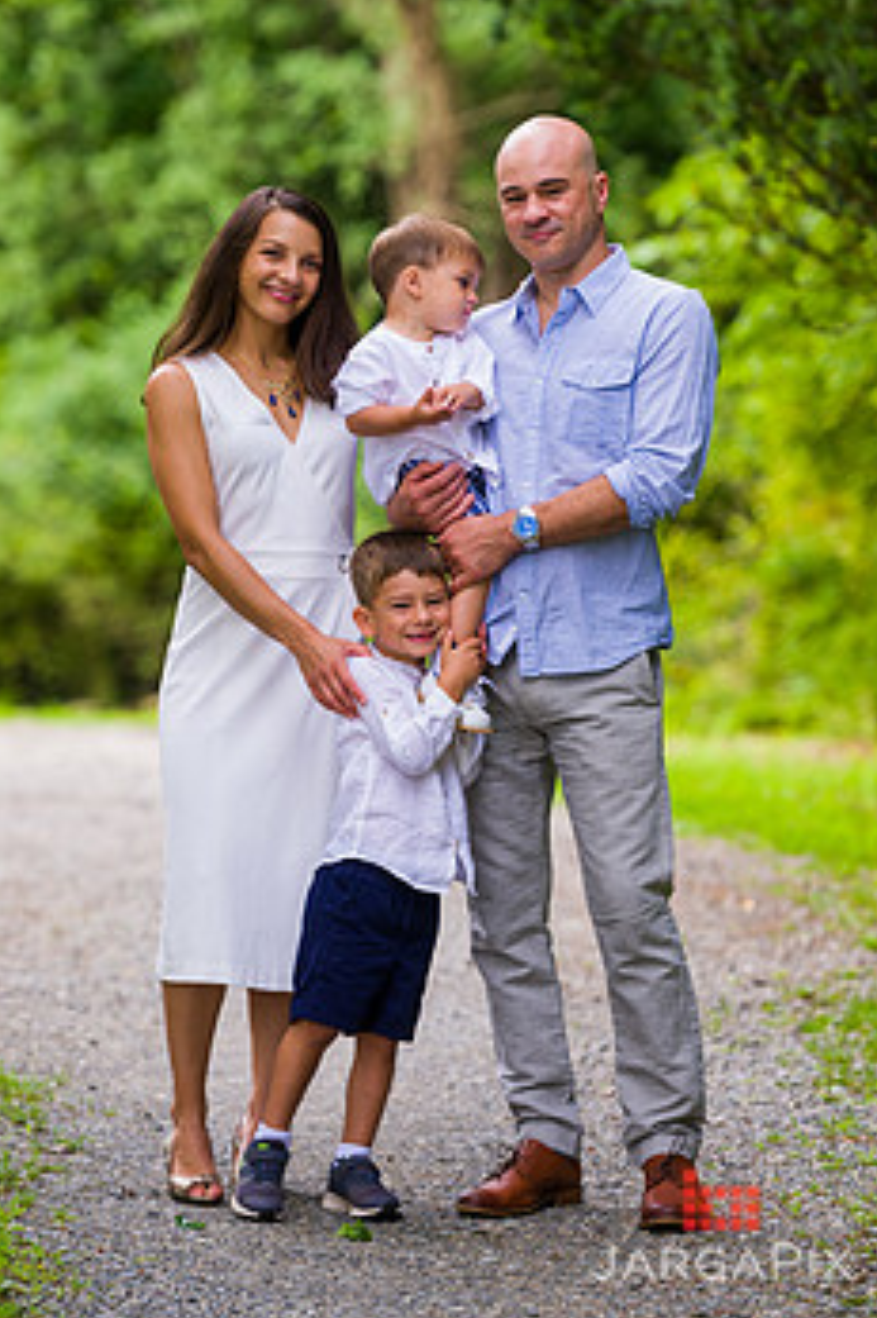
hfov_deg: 6.4
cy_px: 509
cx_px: 380
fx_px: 7827
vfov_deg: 9.6
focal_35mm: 214
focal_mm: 165
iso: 200
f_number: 4
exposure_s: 1/250
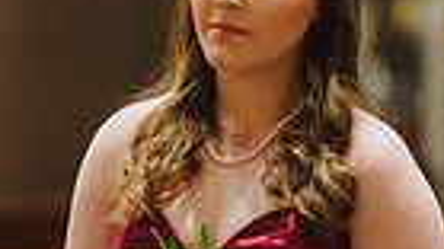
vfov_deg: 1.4
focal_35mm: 873
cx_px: 131
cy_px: 267
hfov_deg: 2.5
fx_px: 10272
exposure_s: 1/160
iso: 4000
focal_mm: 200
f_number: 2.8
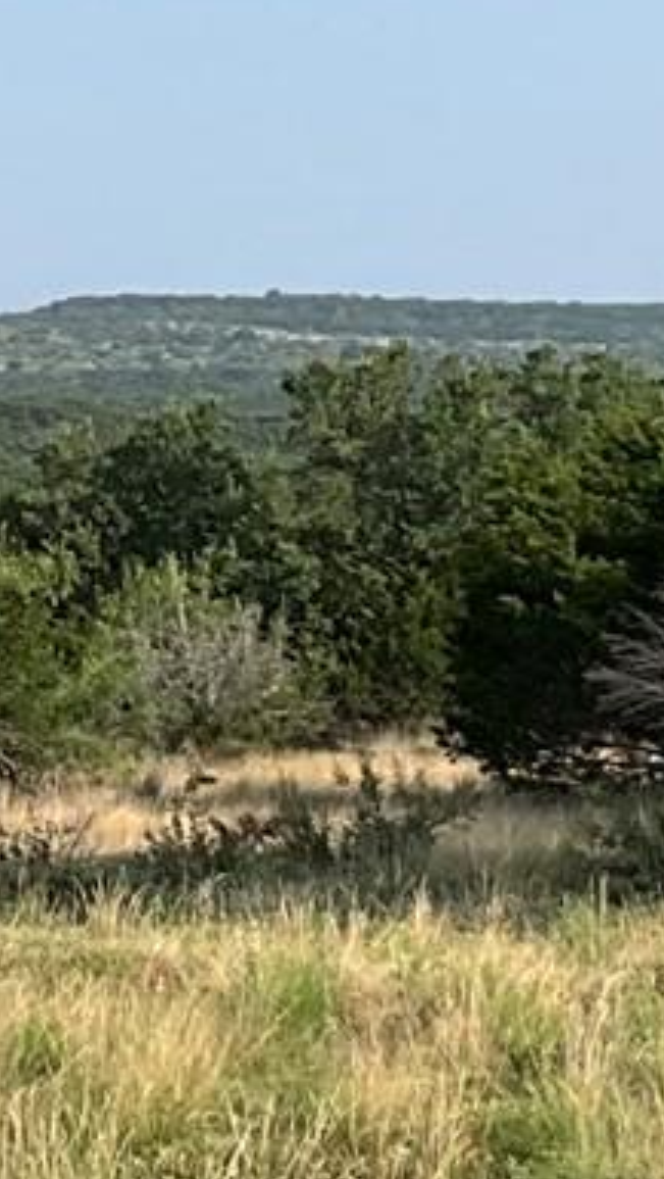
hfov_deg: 7.1
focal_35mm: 168
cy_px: 355
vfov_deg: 12.8
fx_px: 5250
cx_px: -324
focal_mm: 3
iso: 25
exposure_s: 1/1577
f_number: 1.8
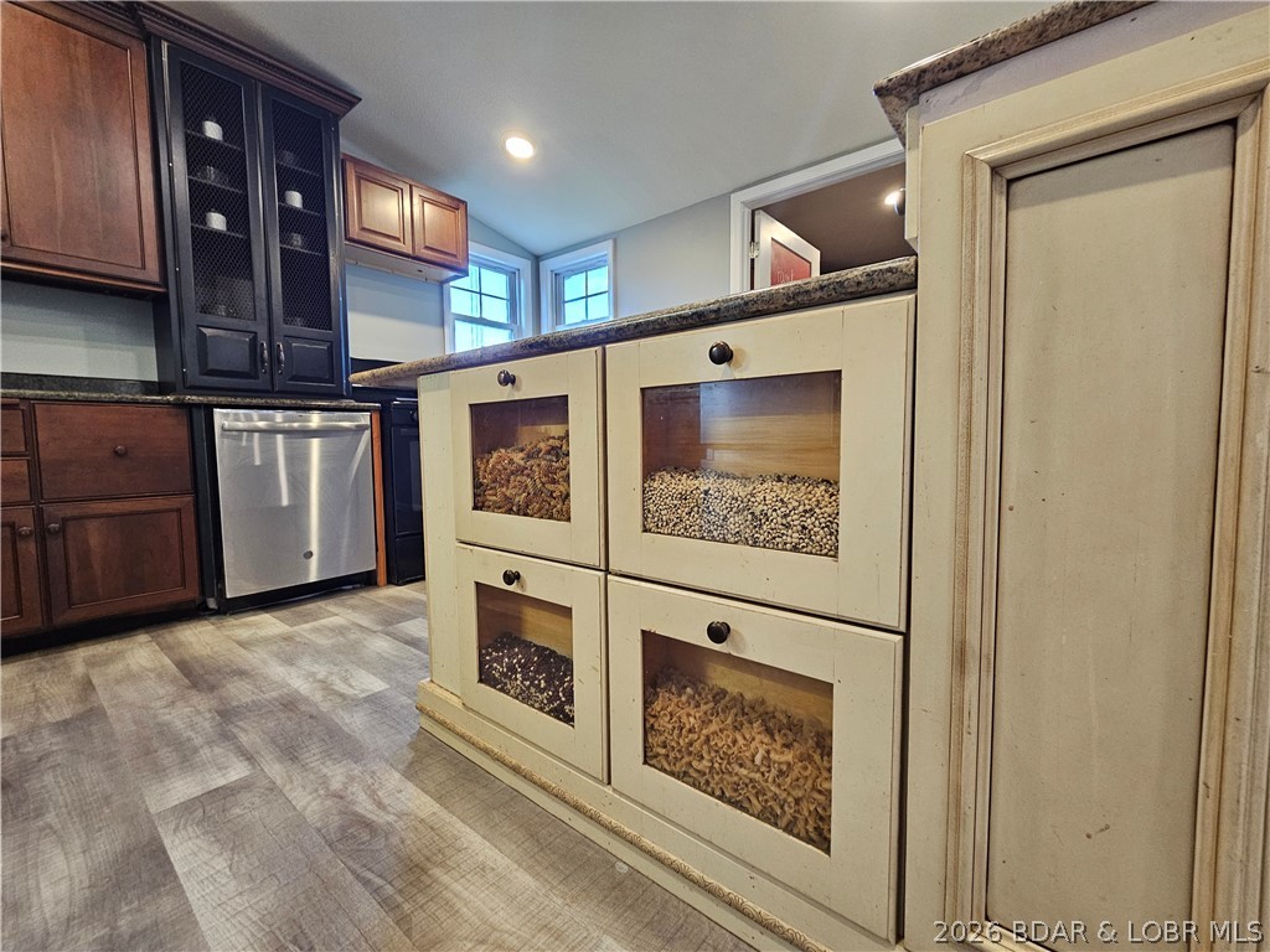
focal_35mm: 13
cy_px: 476
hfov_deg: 106.2
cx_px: 635
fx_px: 477
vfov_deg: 89.9
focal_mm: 2.2
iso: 320
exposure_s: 1/40
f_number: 2.2
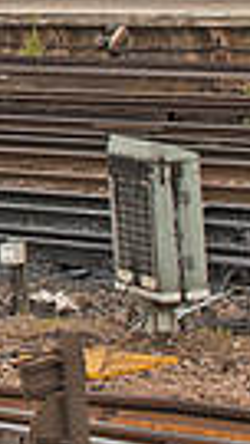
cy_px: -132
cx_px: -605
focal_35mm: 209
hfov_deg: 5.3
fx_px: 2464
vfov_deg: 10.1
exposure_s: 1/200
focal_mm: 31
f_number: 7.1
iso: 200
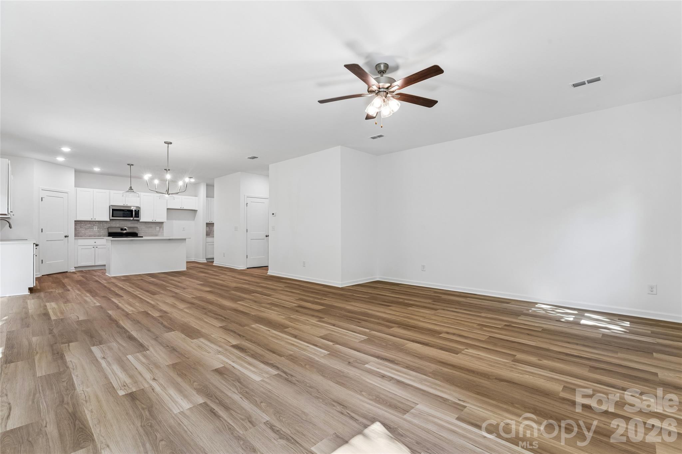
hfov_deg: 96.0
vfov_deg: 73.1
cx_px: 341
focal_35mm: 16
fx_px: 307
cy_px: 227
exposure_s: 1/6
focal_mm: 16.2
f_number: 13
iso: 200
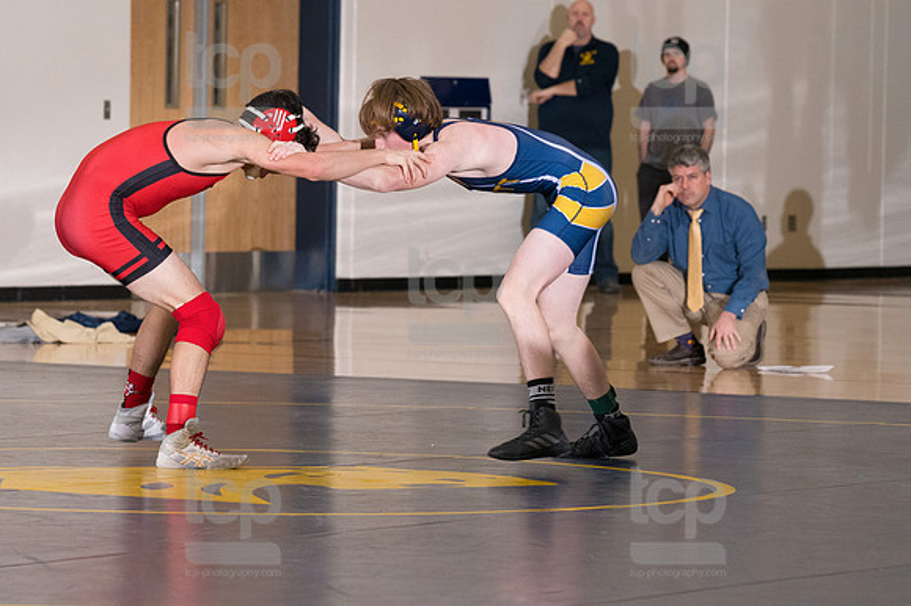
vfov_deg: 6.1
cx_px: 456
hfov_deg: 9.2
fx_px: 5690
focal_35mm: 225
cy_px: 303
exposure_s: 1/250
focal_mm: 150
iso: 2000
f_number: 5.6
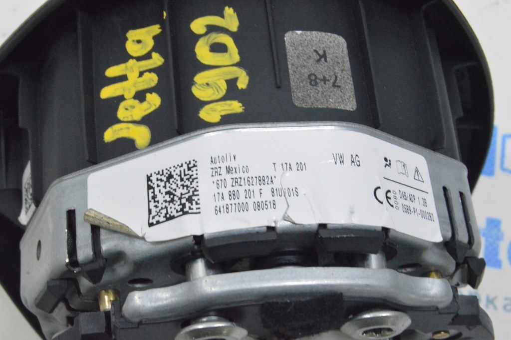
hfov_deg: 28.1
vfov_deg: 18.9
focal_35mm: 72
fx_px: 1021
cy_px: 170
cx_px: 256
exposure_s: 1/20
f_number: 20
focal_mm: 48
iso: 6400
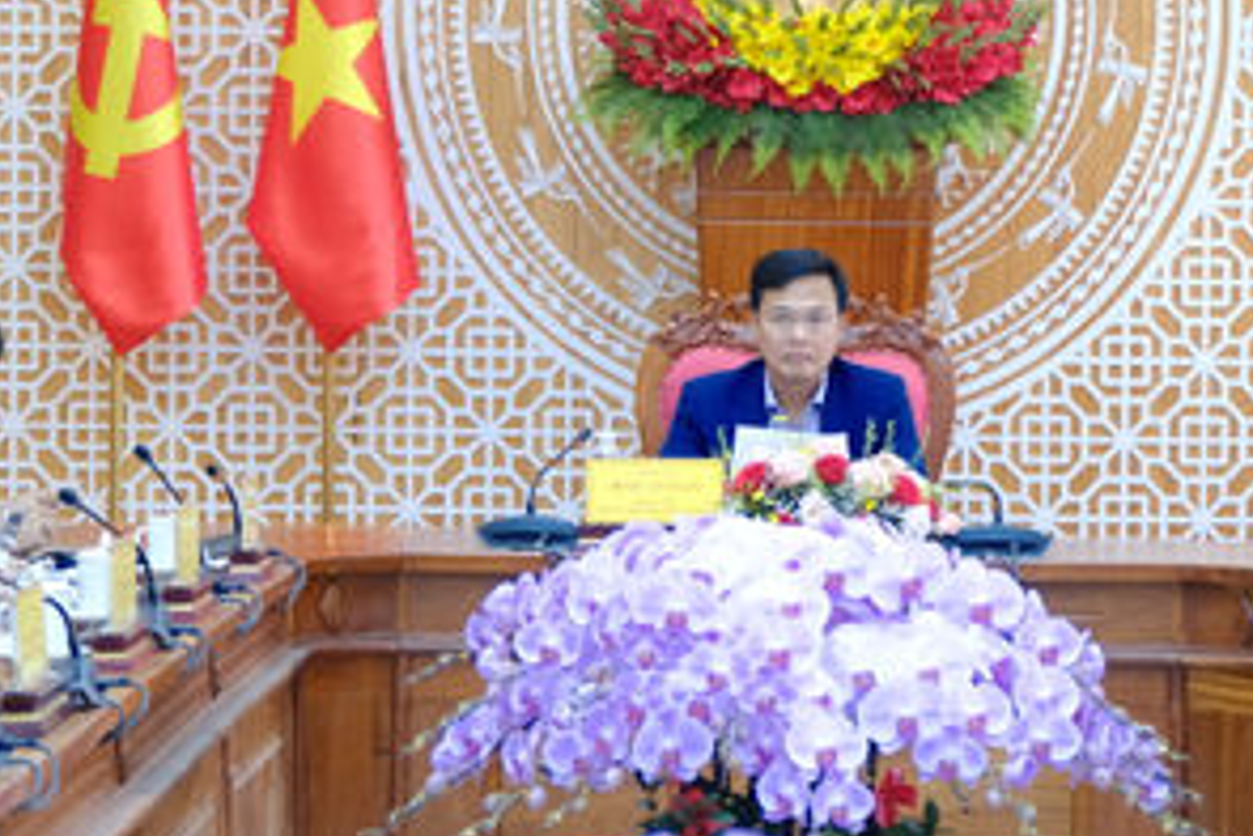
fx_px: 5223
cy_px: 335
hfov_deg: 13.7
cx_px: 824
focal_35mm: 150
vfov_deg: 9.2
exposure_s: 1/160
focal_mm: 54.5
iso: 1600
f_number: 4
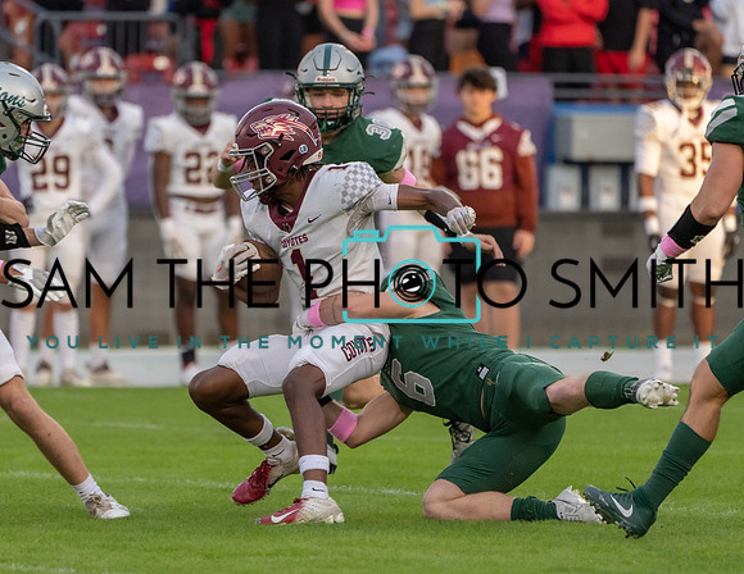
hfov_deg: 3.9
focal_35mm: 506
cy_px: 265
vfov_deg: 3.0
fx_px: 10997
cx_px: 323
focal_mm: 400
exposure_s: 1/1250
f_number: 5.6
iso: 2500
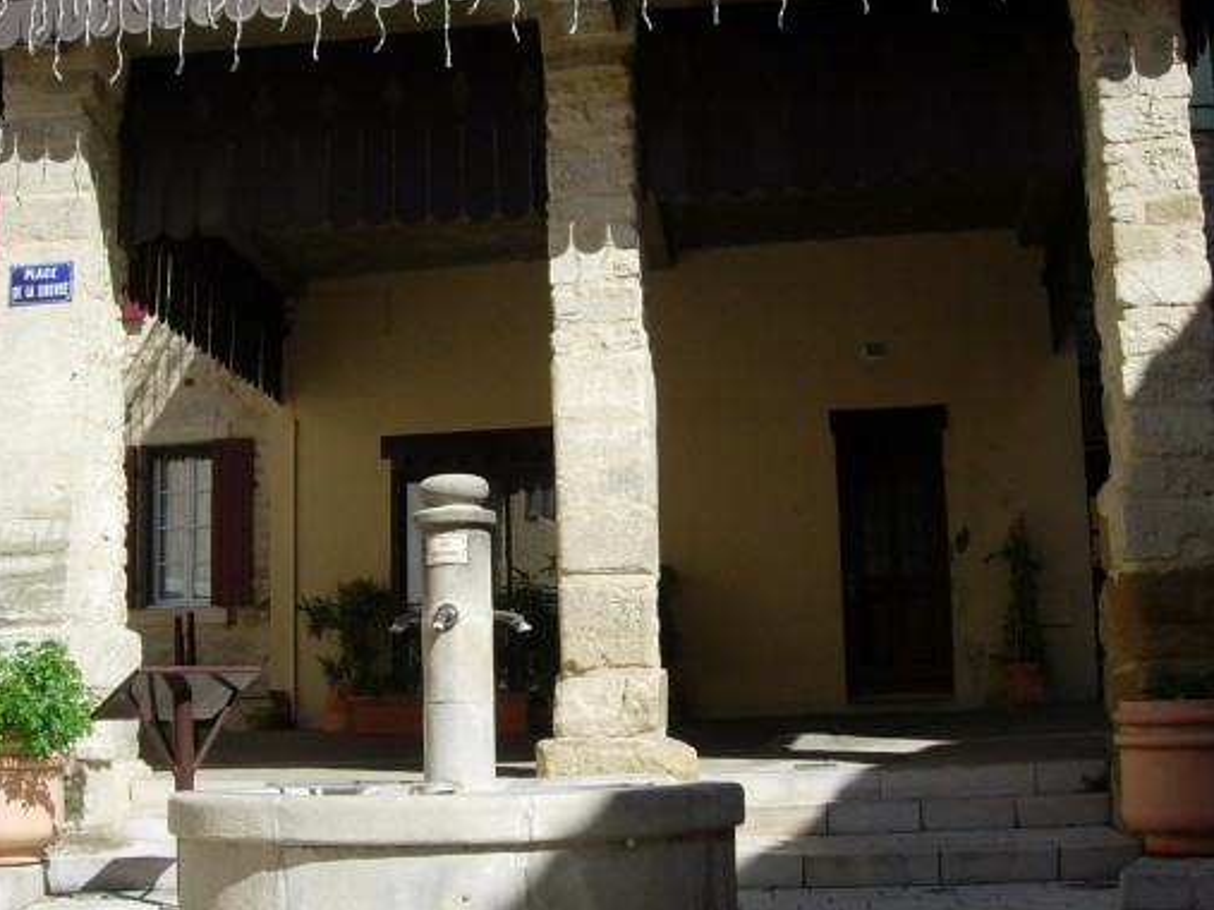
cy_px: 532
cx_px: 567
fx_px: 1683
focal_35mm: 48
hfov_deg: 39.6
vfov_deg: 30.2
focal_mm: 7.8
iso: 64
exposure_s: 1/512
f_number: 4.8
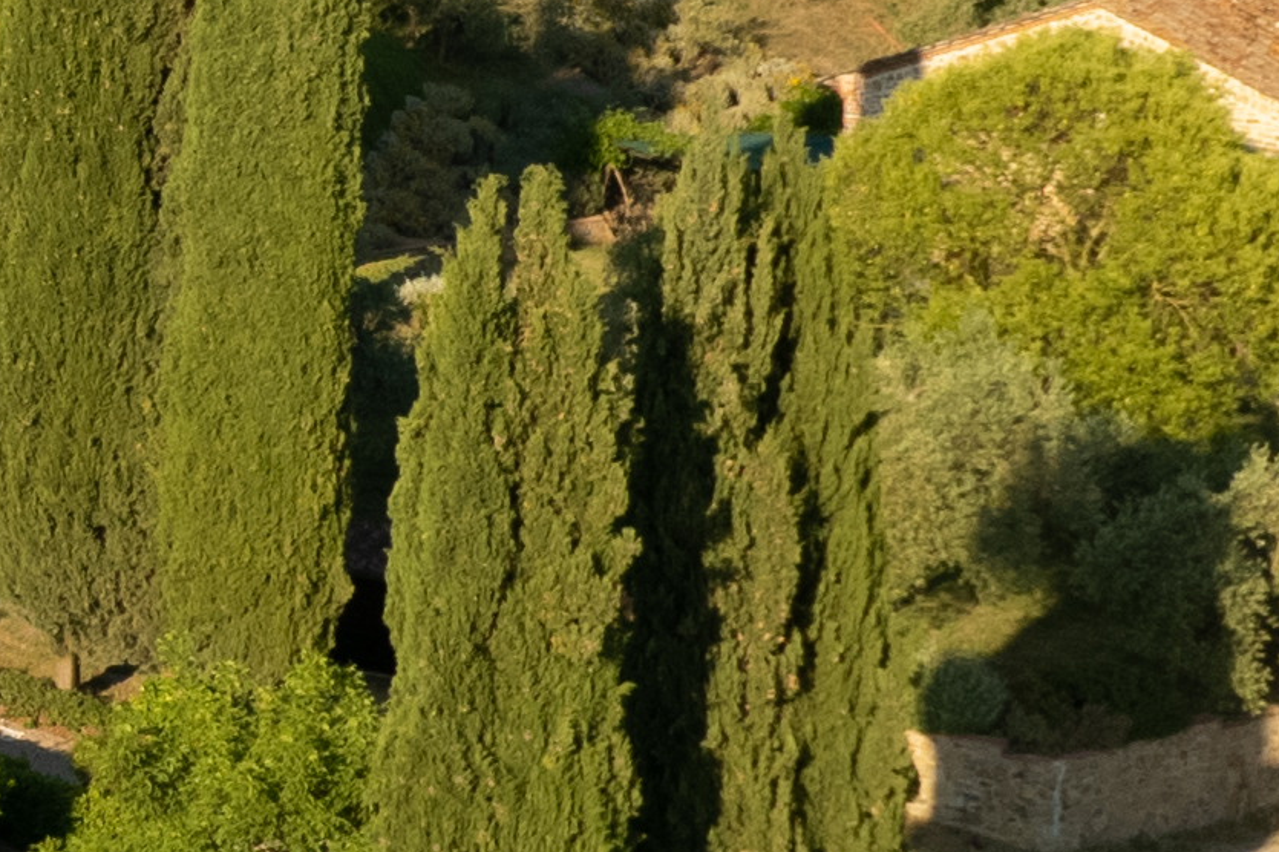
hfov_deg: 12.5
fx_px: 5114
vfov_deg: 9.5
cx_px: -1270
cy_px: 70
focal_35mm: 144
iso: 100
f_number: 2.8
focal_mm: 8.38
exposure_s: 1/180
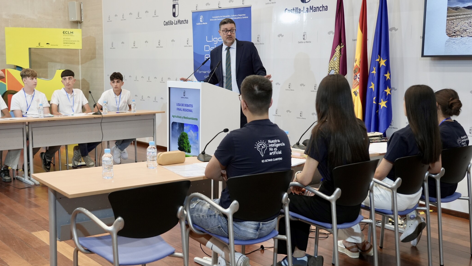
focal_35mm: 43
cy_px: 143
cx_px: 188
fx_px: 538
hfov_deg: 47.1
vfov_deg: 27.7
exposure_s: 1/160
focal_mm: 33
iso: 1000
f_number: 4
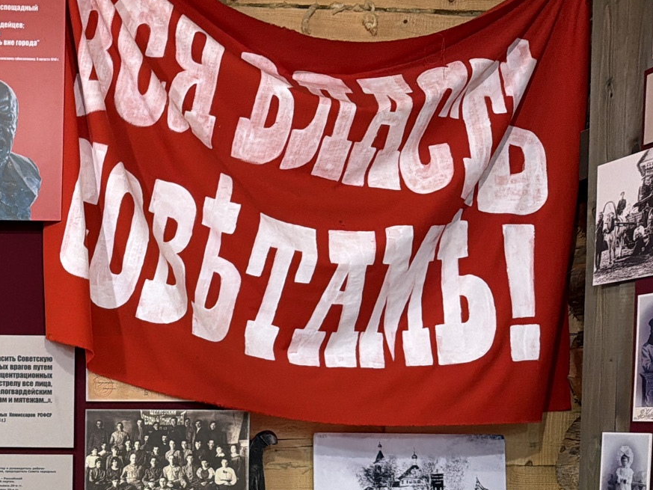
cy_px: 456
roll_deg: +0.2
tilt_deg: -2.6
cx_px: -73
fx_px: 1038
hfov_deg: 30.9
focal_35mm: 55
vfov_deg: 25.6
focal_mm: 6.76
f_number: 1.78
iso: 250
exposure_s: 1/50
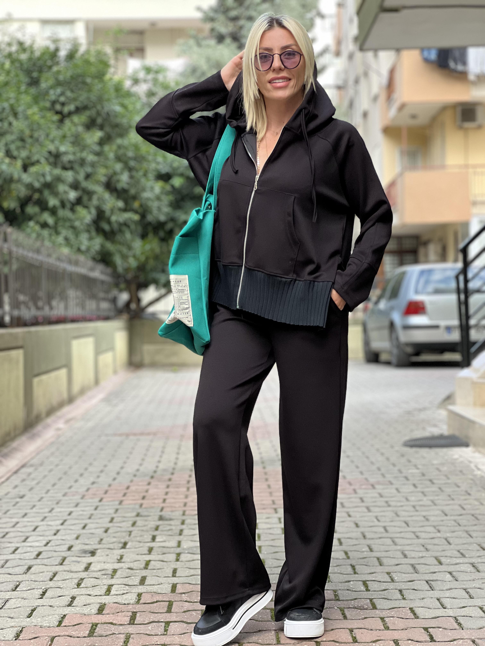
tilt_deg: +1.2
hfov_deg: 19.1
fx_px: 1438
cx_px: 242
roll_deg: +0.6
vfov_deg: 25.3
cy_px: 323
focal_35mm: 77
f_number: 2.8
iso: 160
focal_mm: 9
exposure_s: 1/121
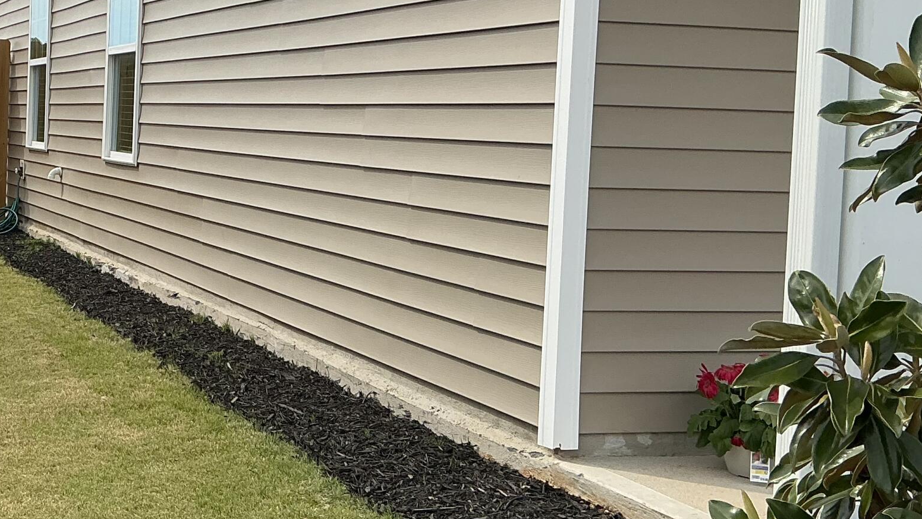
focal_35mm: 59
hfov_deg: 34.0
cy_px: 201
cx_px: 143
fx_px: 1442
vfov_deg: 20.3
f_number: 1.8
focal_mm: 3
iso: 25
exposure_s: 1/1377
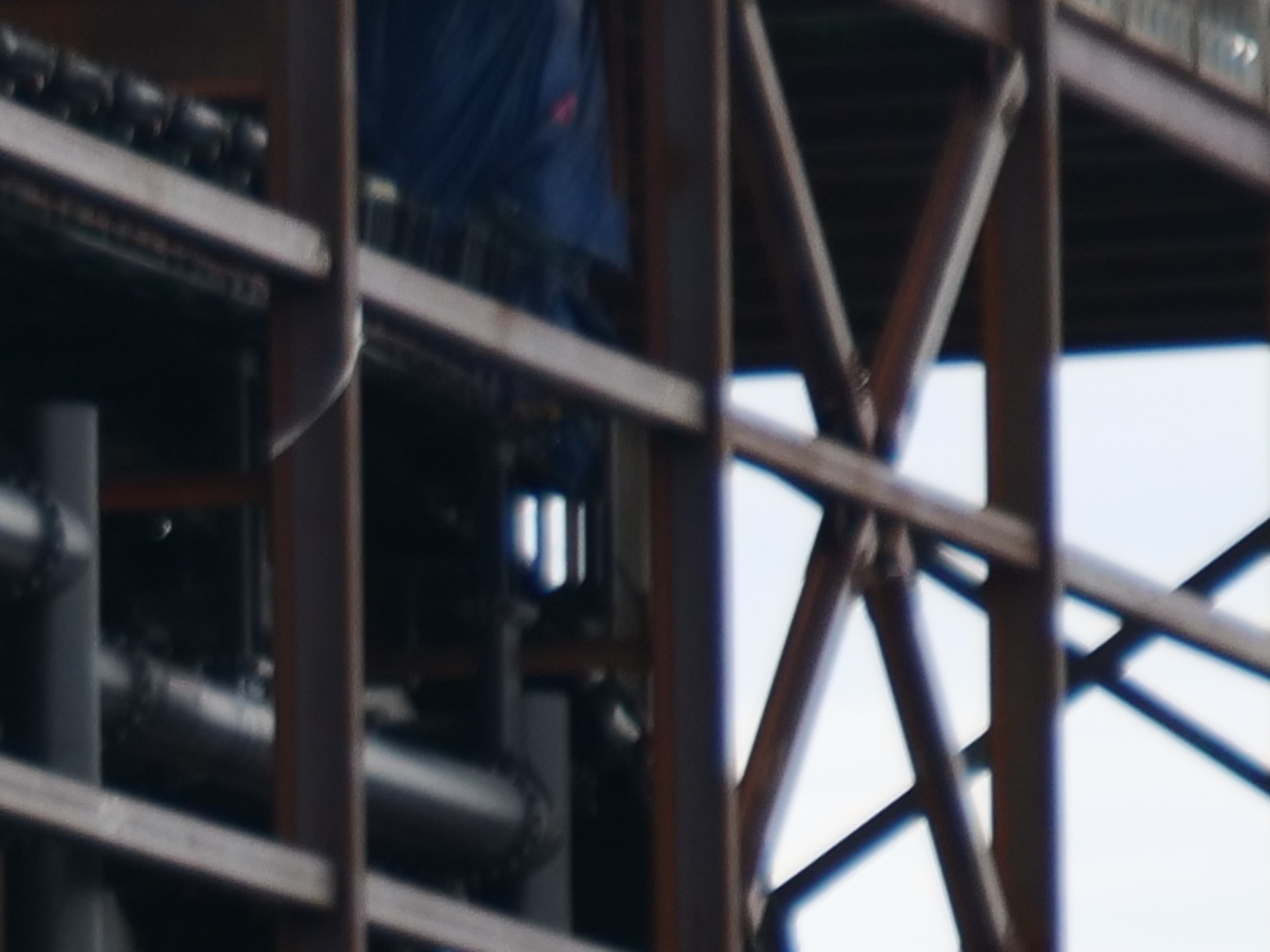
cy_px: 1234
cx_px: -1441
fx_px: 23221
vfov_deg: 2.3
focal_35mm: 633
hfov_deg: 3.1
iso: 200
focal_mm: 60
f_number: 4
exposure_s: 1/250
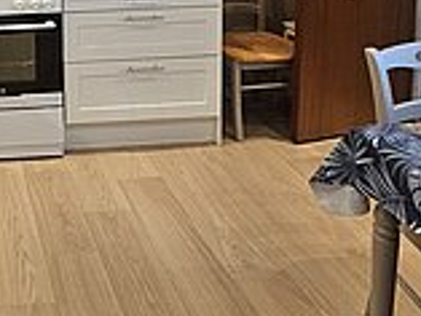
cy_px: -83
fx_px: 536
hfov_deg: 37.1
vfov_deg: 27.9
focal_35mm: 44
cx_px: -25
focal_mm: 2.2
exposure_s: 1/50
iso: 80
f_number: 2.2
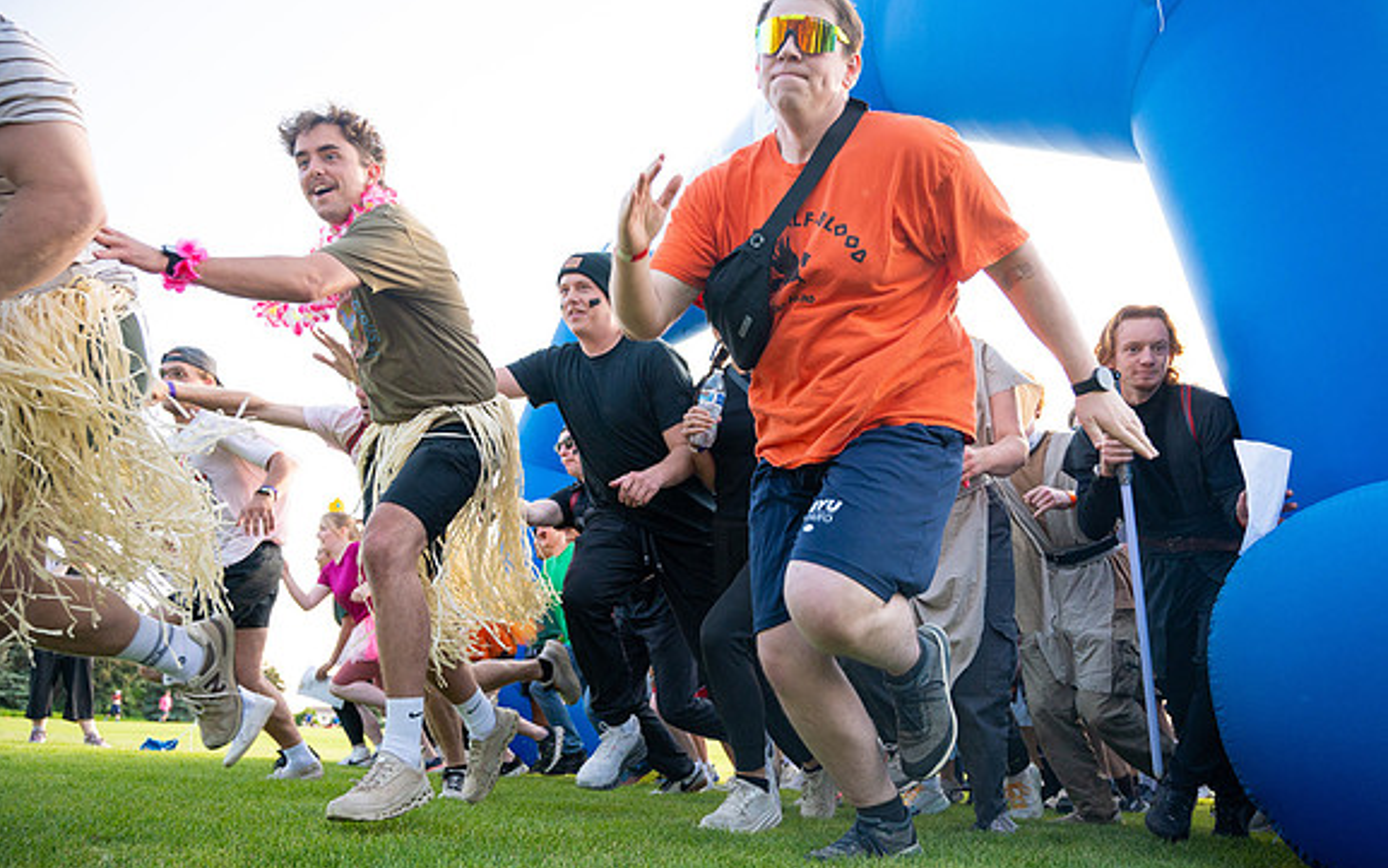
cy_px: 484
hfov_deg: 68.2
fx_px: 1022
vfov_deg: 46.0
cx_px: 762
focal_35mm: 27
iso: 640
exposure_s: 1/1000
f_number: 4
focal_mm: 24
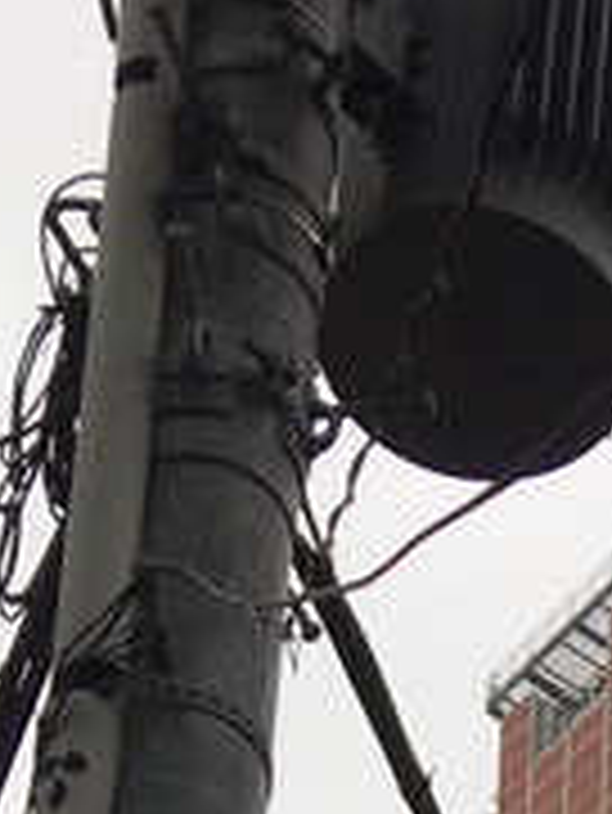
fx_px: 3861
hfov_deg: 8.9
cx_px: 792
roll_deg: -0.9
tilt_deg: +24.6
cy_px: 2190
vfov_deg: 10.0
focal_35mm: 164
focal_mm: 4.15
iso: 25
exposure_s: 1/379
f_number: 2.2
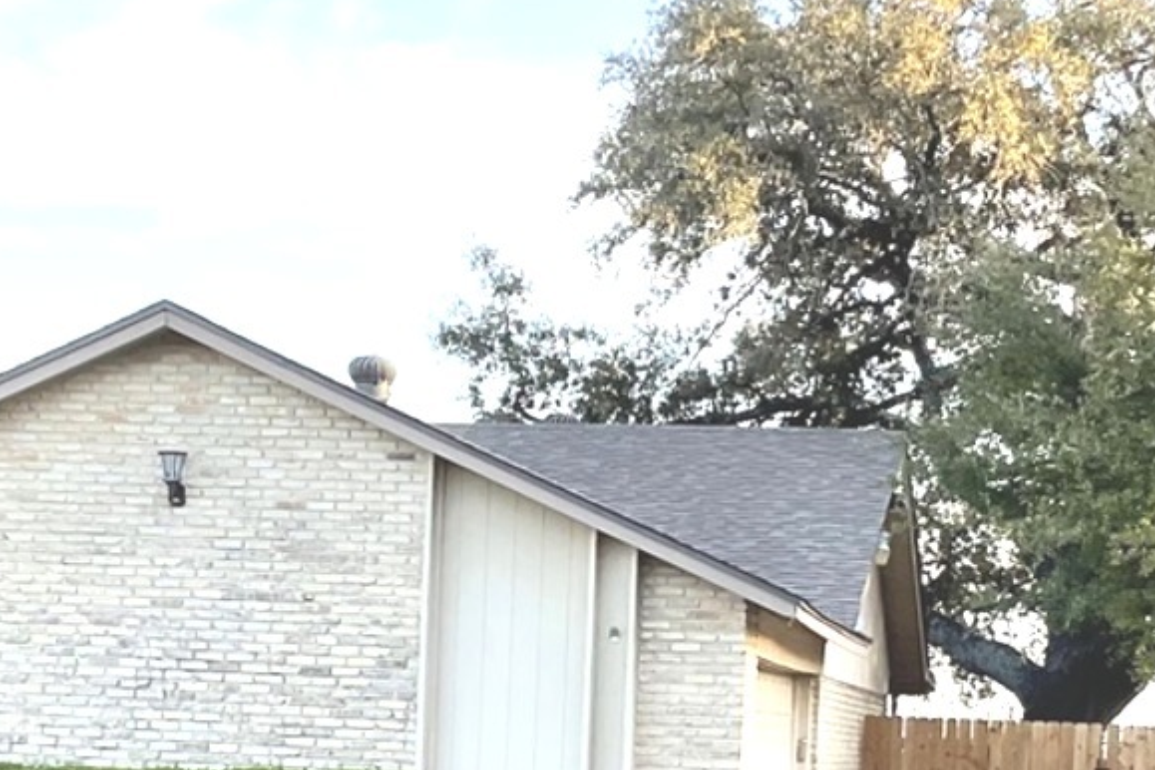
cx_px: 557
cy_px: 730
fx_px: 2406
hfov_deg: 27.0
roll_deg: -0.9
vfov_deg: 17.8
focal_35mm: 75
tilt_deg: +0.8
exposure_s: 1/344
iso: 16
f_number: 1.8
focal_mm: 3
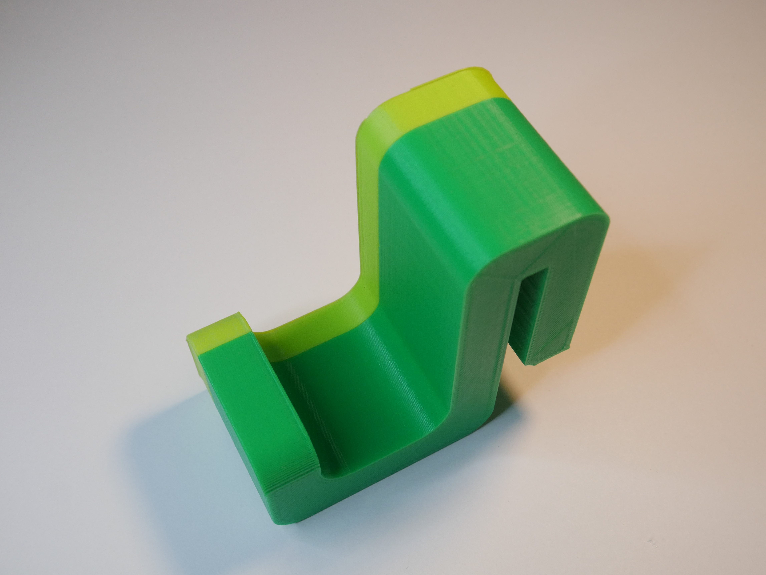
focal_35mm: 44
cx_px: 383
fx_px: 974
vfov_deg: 32.9
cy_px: 288
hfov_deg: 42.9
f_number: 9
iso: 400
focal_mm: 22
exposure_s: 1/60
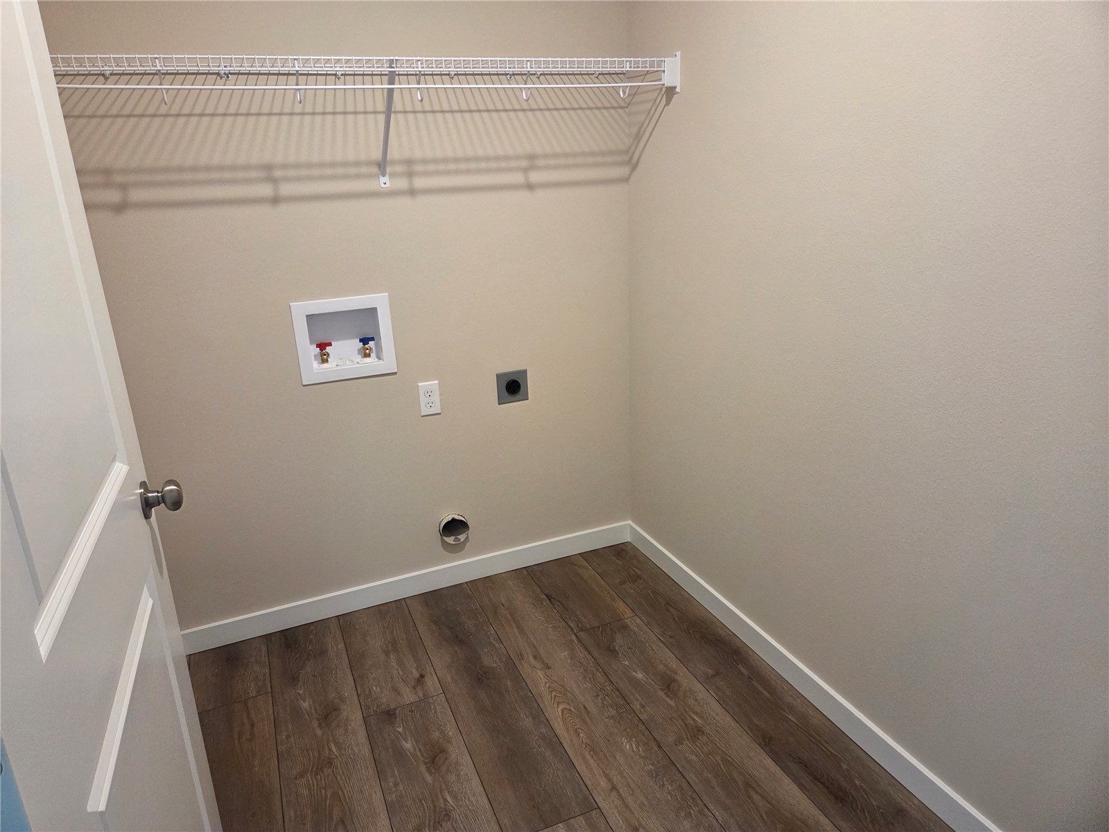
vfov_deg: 58.9
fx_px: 737
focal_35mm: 23
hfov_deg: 73.9
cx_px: 554
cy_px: 416
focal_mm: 5.4
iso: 500
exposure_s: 1/120
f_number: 1.8
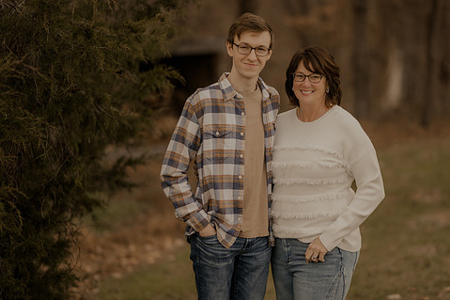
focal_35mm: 103
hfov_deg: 19.8
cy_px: 158
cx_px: 265
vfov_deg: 13.3
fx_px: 1287
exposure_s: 1/640
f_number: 1.4
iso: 200
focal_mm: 85
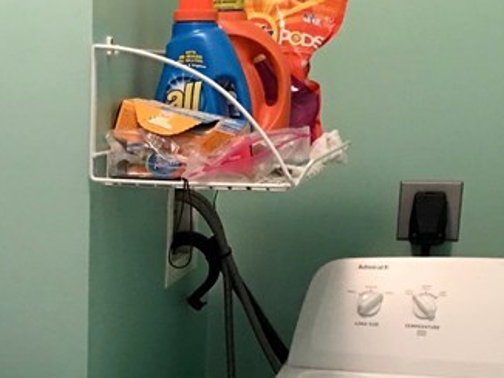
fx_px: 1326
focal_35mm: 91
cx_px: 19
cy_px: 477
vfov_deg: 15.5
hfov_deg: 20.9
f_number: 2.2
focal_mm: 4.15
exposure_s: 1/10
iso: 80
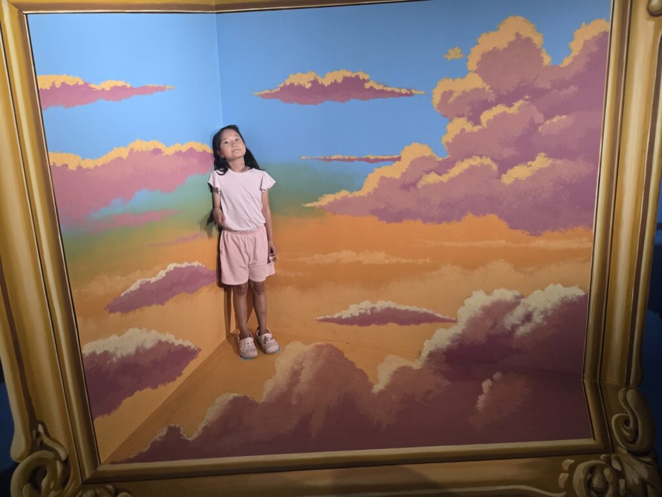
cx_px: 331
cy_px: 248
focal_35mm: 23
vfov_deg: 58.9
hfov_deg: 73.9
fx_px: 440
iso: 400
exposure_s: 1/120
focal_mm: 5.4
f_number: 1.8
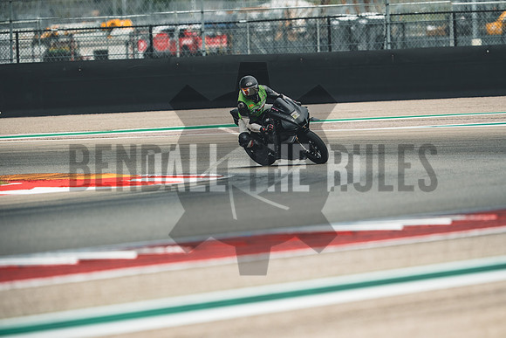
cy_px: 169
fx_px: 5904
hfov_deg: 4.9
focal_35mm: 420
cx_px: 253
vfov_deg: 3.3
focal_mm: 280
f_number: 2.8
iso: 400
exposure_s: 1/1250
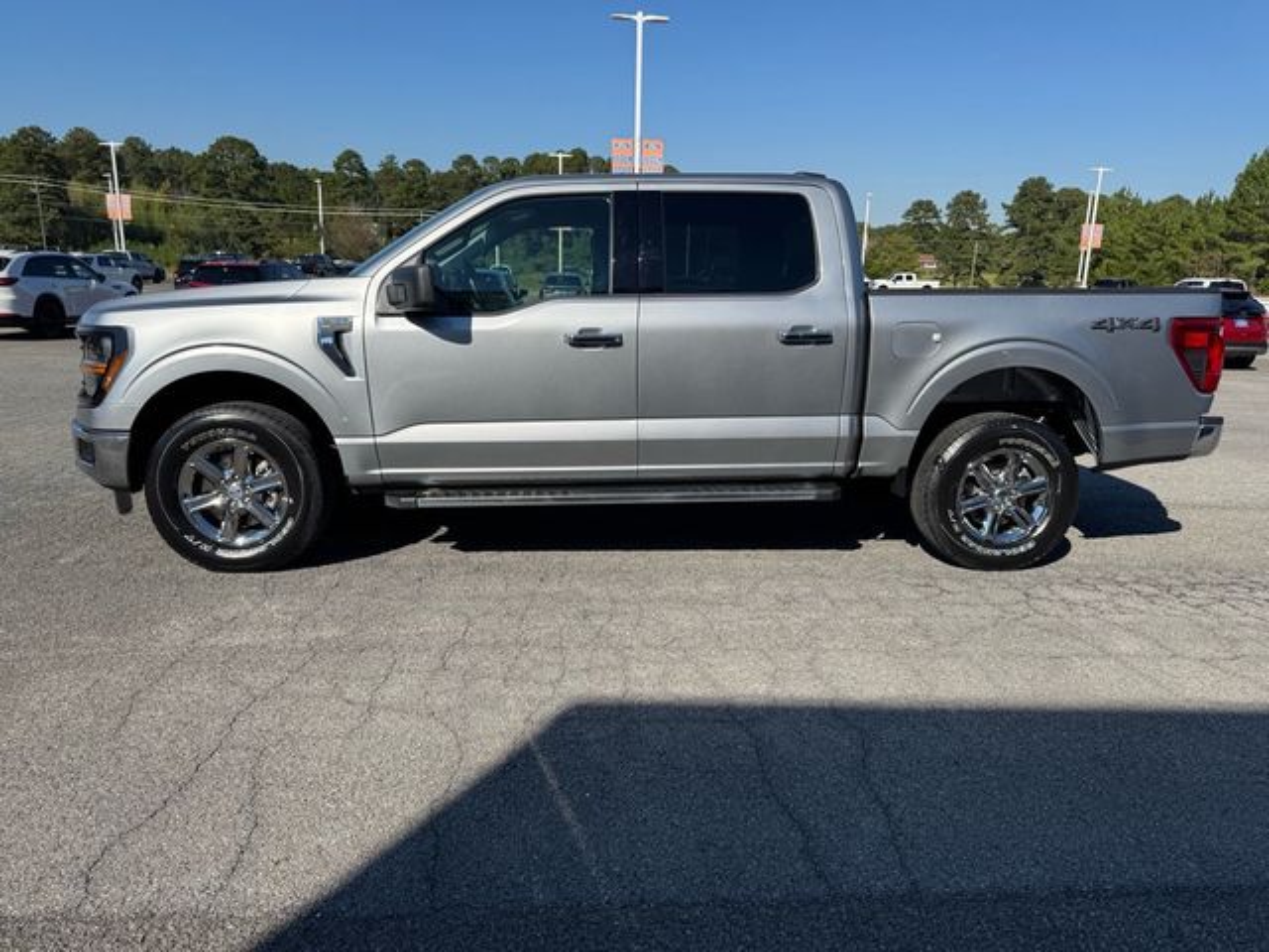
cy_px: 476
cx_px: 634
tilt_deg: -14.4
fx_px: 880
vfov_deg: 56.8
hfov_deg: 71.6
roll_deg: -1.9
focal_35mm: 24
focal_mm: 6.76
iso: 80
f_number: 1.78
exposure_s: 1/4950
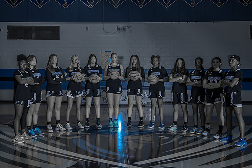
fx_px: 316
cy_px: 87
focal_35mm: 45
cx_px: 107
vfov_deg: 29.7
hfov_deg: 43.3
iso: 640
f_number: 4
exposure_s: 1/200
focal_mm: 38
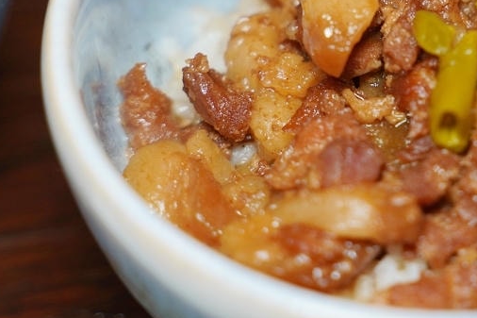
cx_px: 463
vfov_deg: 7.7
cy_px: -4
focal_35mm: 178
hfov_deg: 11.5
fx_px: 2358
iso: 250
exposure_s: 1/80
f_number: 4
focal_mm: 75
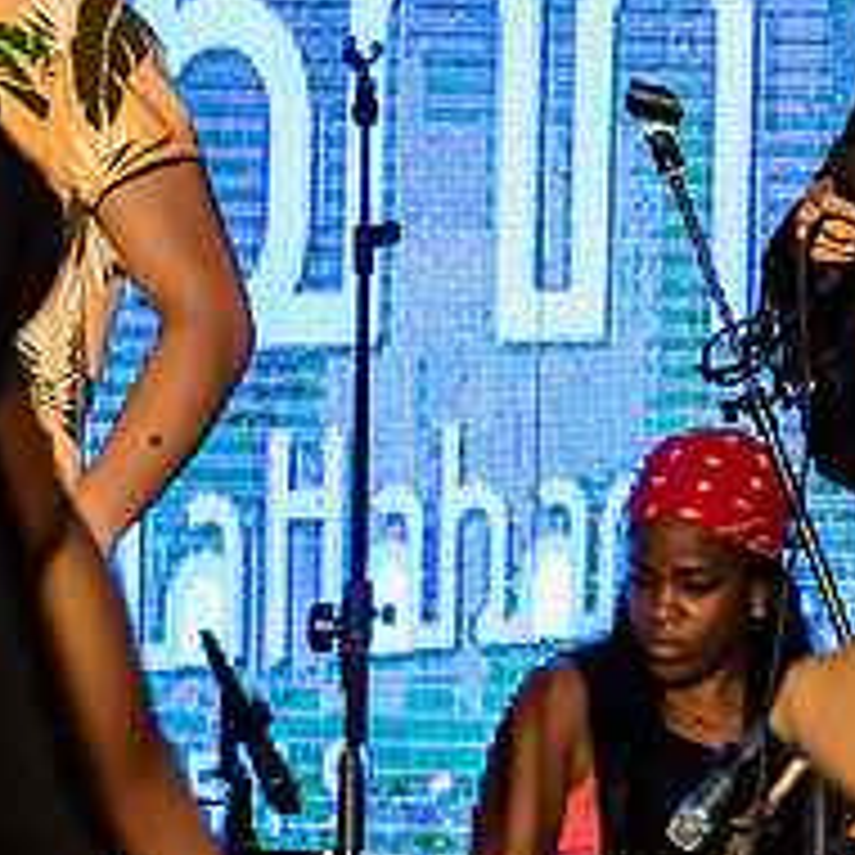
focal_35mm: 505
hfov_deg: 3.5
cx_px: 863
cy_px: 454
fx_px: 14112
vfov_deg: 3.5
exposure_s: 1/160
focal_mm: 85
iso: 1600
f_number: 4.5
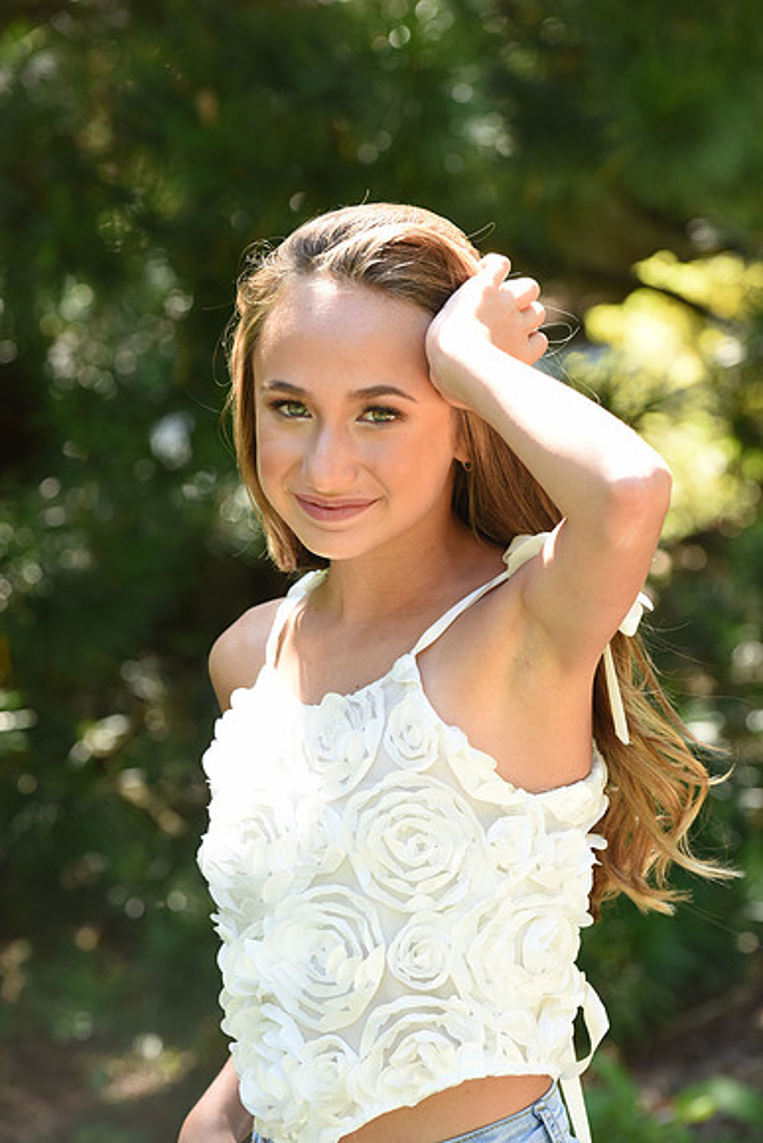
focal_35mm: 155
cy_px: 572
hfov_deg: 8.9
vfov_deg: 13.2
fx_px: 4924
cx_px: 382
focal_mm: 155
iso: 500
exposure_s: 1/125
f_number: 8
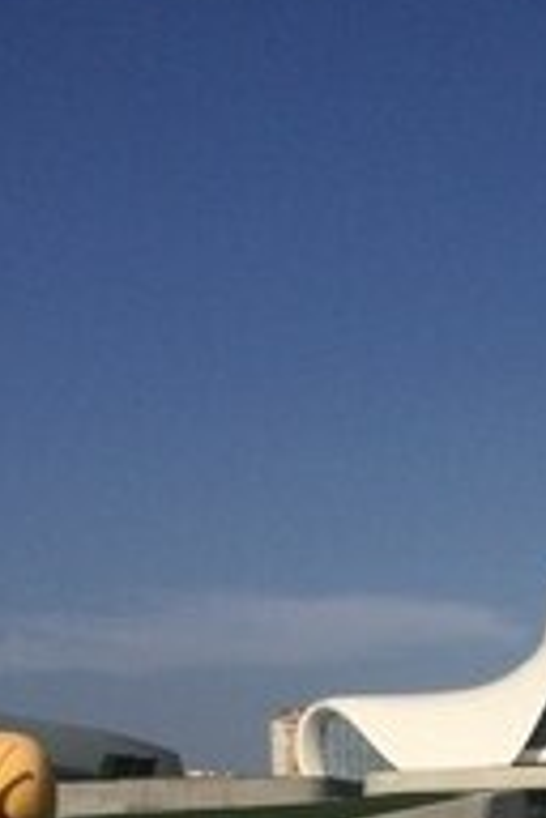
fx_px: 1774
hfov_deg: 16.4
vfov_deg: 23.6
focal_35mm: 78
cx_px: 751
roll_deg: +2.2
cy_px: 993
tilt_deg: -5.3
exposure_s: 1/6849
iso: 32
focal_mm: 4.15
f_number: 2.2
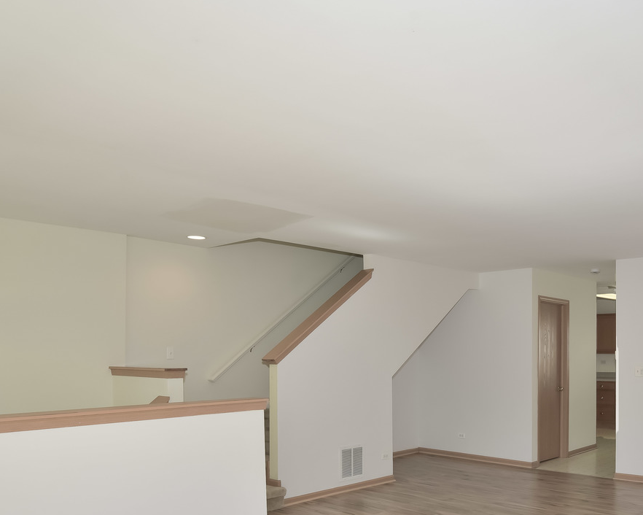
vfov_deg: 46.1
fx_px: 590
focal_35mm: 31
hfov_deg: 55.8
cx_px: 437
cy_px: 360
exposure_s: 1/80
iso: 200
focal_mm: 18
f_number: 8
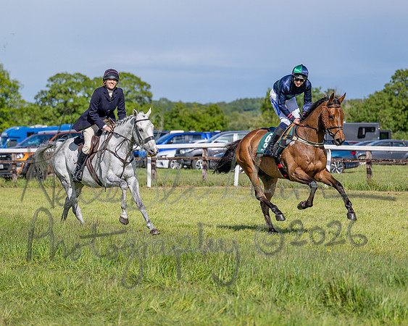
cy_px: 163
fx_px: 1890
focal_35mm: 157
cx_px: 204
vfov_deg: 9.9
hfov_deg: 12.3
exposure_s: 1/2000
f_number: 2.8
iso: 80
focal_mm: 93
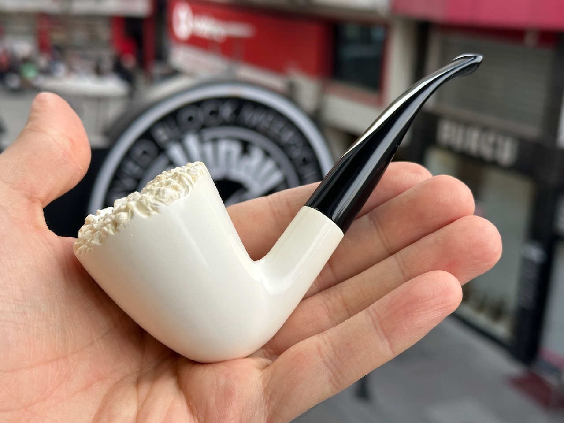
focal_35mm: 48
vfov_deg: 30.3
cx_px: 282
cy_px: 212
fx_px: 782
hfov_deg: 39.7
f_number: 1.78
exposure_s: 1/538
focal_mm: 6.86
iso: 64
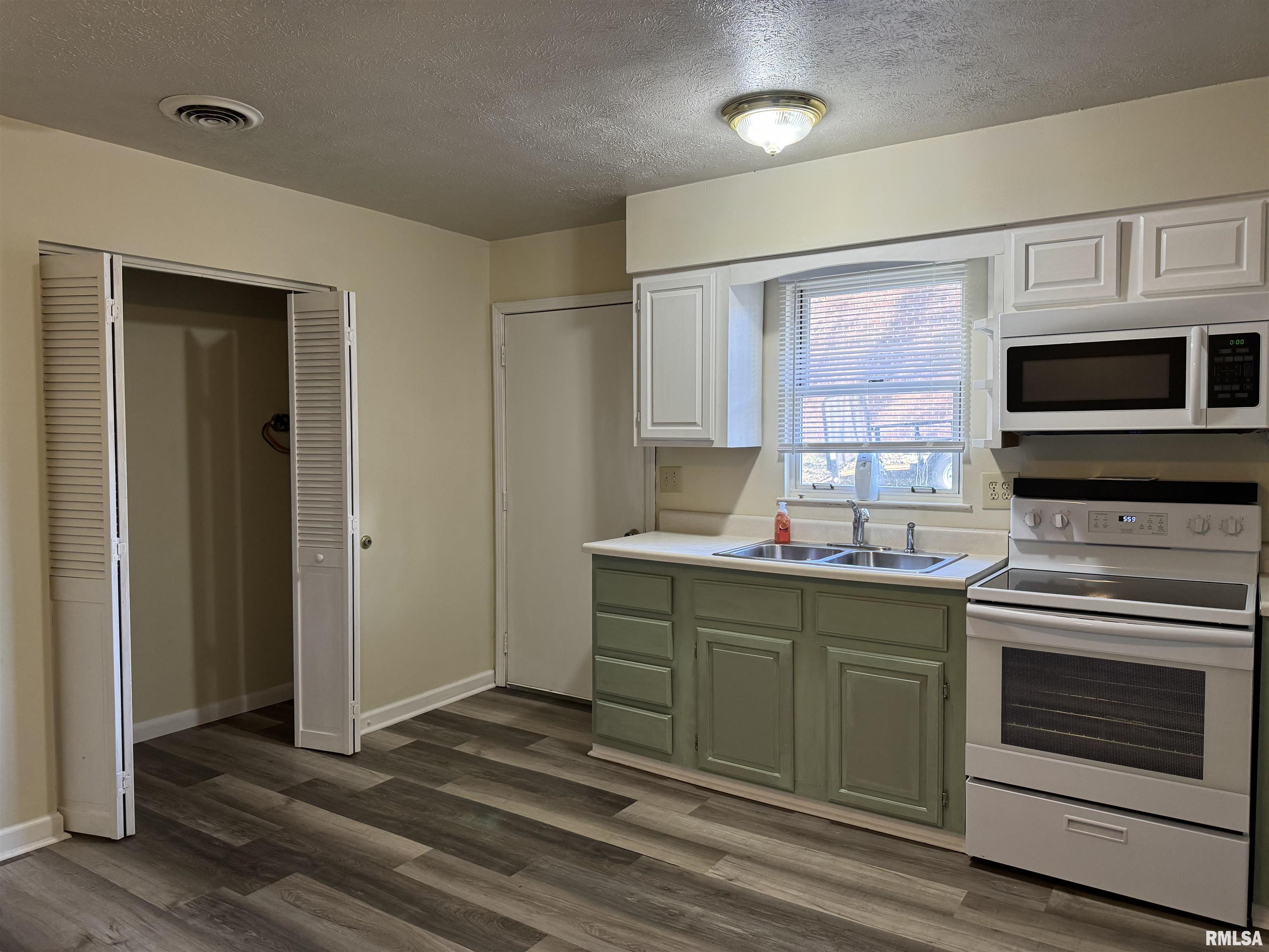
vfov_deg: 56.8
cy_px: 476
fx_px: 880
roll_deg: +0.5
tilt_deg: -3.8
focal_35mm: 24
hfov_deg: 71.6
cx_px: 634
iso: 200
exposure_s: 1/120
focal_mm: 6.76
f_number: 1.78
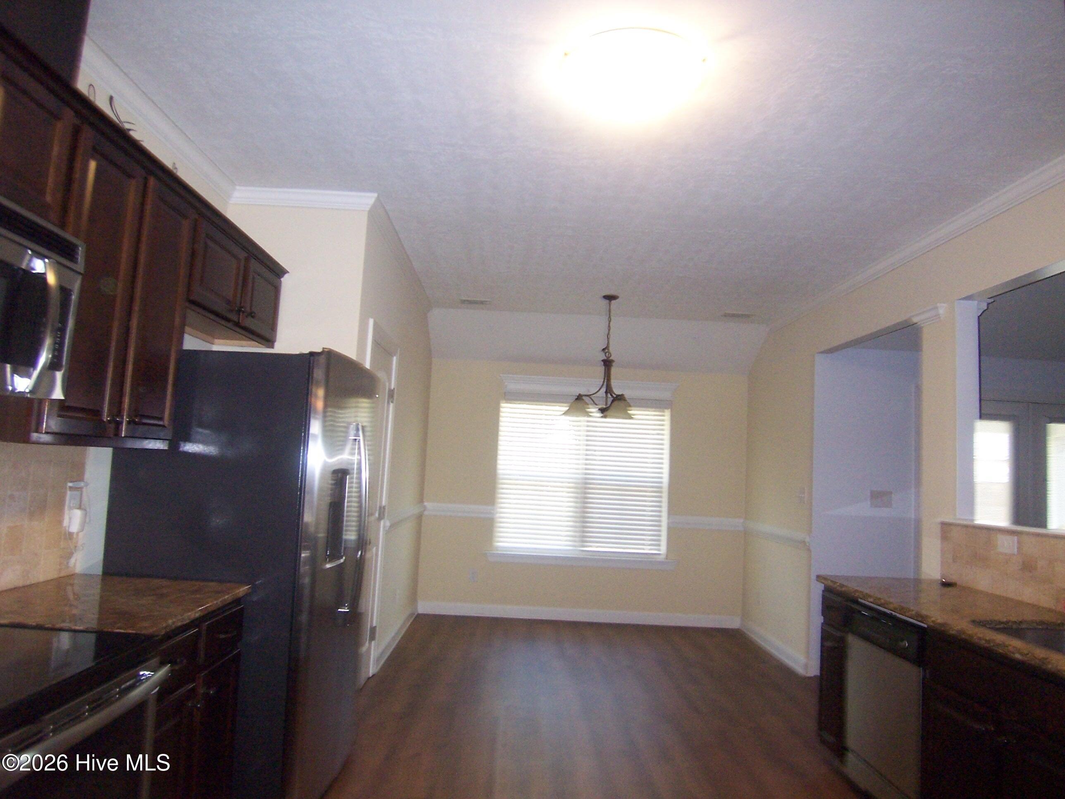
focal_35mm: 23
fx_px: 708
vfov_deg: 58.9
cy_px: 400
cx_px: 532
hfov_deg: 73.9
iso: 200
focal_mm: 3.8
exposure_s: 1/30
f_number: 2.8
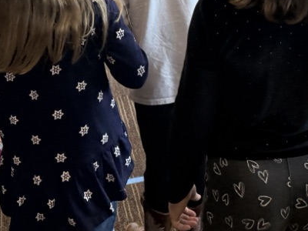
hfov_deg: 23.3
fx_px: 747
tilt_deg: -14.2
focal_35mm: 84
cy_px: -129
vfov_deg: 15.9
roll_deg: -0.3
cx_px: 168
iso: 200
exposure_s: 1/110
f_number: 1.78
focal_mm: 6.76
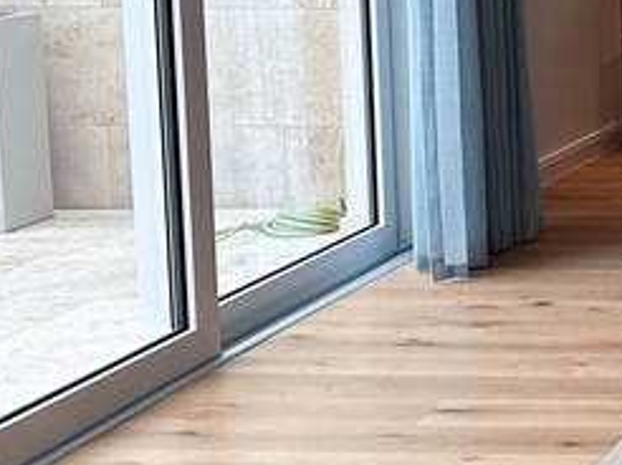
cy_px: 109
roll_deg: -0.2
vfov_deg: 14.7
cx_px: 1064
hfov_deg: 16.8
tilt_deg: -7.3
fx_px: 1795
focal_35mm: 100
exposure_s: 1/370
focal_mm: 6.86
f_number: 1.78
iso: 80
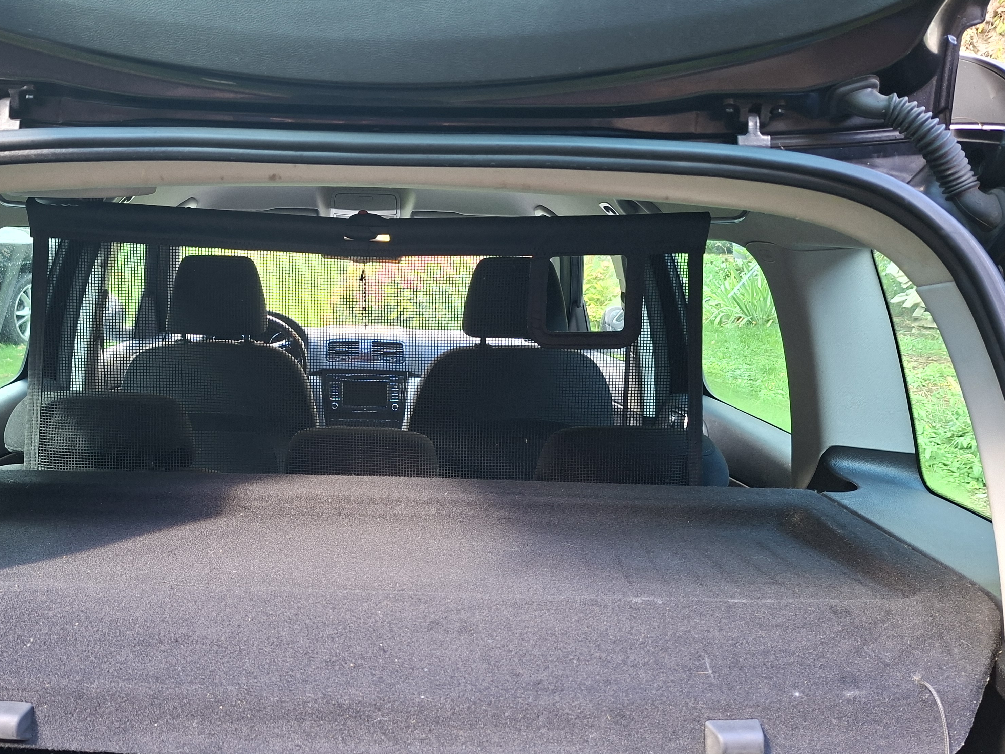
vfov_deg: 45.4
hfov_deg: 57.3
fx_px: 900
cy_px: 344
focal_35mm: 31
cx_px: 347
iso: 200
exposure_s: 1/50
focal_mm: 5.54
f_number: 1.8
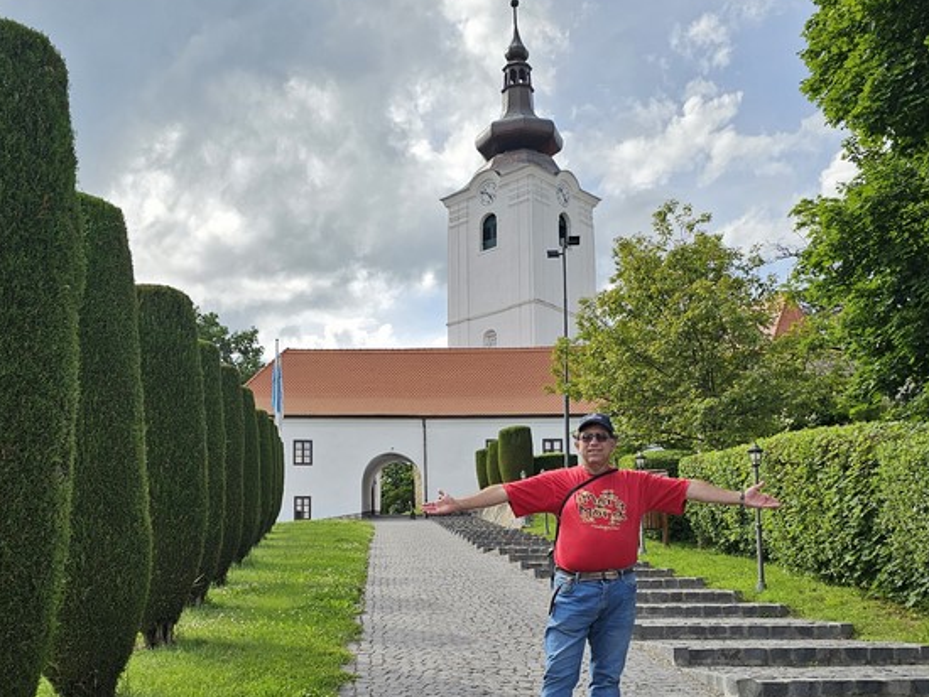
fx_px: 1047
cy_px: 484
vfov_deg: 36.3
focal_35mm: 39
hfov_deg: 47.7
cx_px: 398
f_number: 1.7
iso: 10
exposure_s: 1/553
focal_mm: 6.3
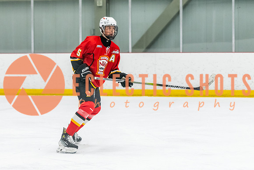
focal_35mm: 164
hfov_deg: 12.5
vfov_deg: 8.4
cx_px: 113
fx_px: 1160
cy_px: 89
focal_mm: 105
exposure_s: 1/800
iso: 3200
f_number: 2.8
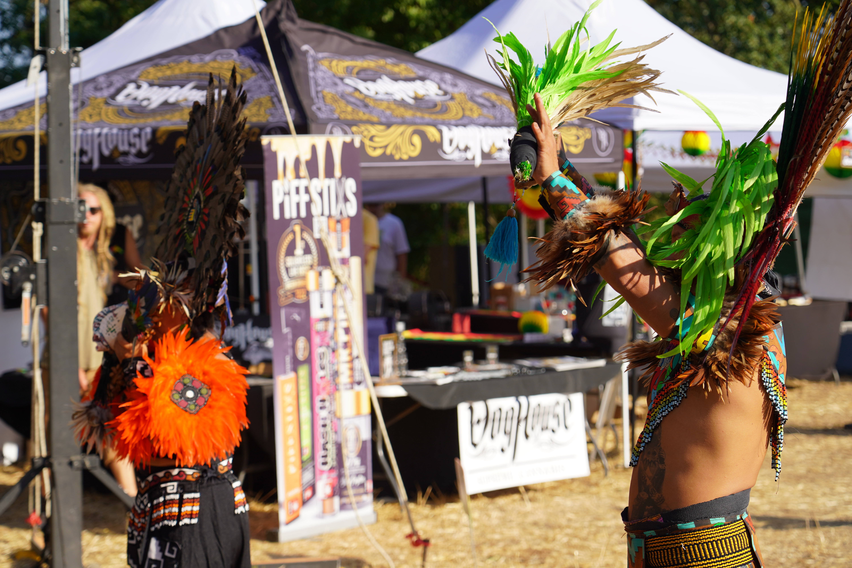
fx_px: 2485
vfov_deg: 13.0
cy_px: 284
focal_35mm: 105
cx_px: 426
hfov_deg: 19.5
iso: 100
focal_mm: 105
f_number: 5.6
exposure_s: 1/320
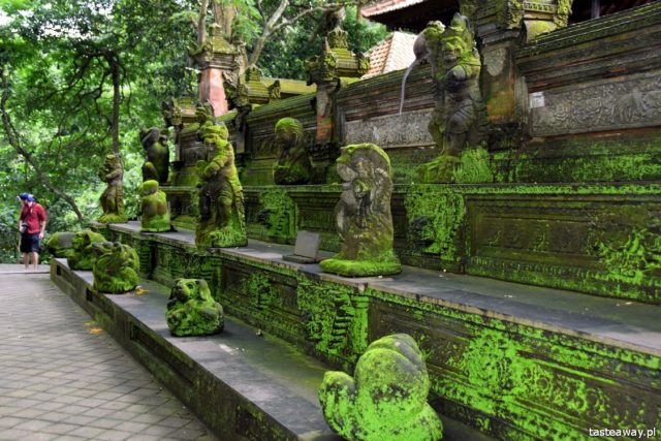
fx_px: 744
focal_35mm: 40
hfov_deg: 47.9
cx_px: 330
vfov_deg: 33.0
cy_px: 220
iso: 800
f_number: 5
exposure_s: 1/100
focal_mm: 27
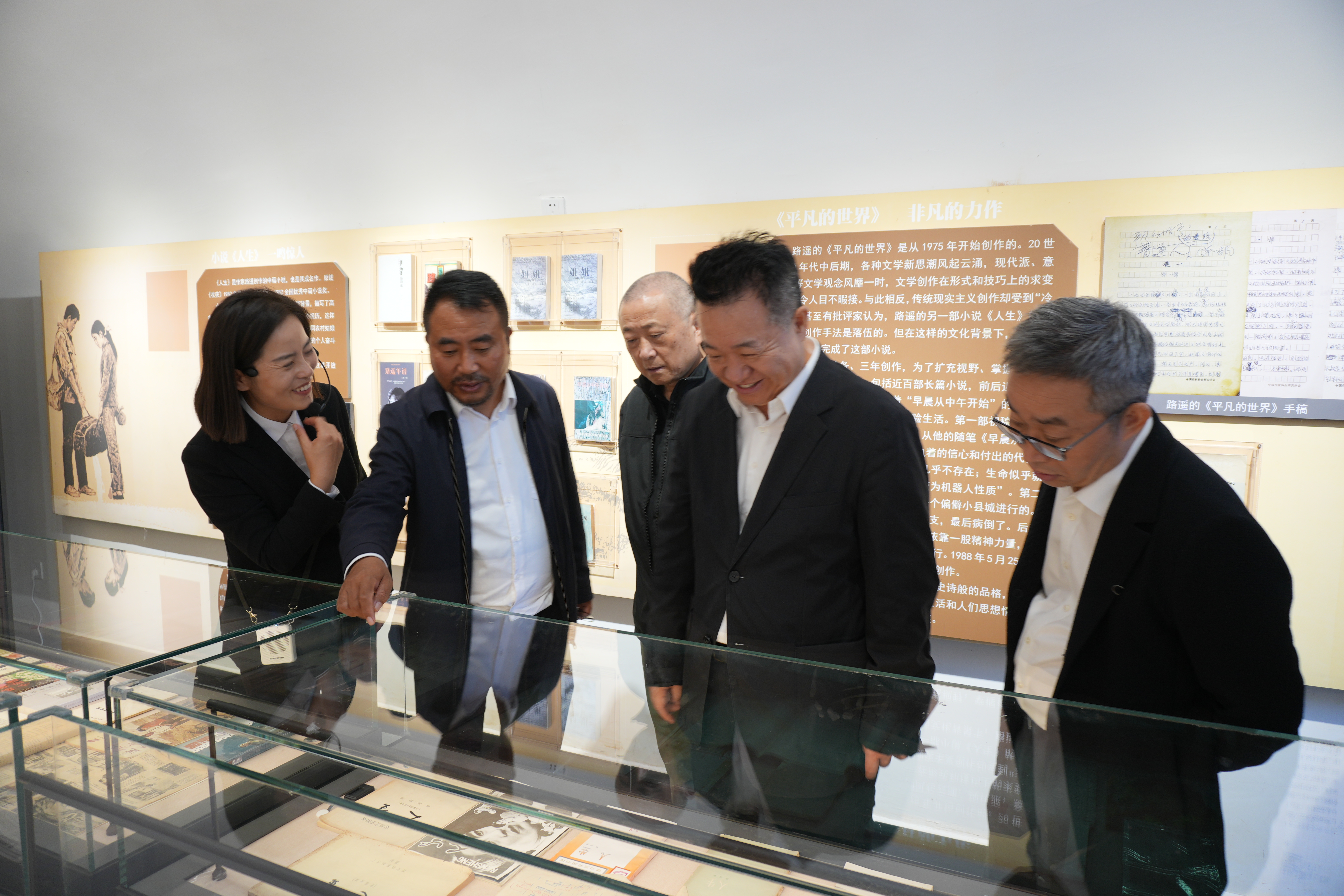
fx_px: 896
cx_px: 672
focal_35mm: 24
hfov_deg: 73.7
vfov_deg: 53.1
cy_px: 448
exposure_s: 1/30
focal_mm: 16
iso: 125
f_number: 3.5
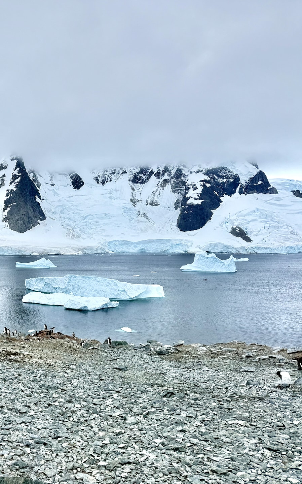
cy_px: 242
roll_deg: -0.2
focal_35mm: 34
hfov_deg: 33.4
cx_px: -13
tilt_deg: -0.4
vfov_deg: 56.7
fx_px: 448
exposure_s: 1/1075
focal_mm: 6.76
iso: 80
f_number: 1.78
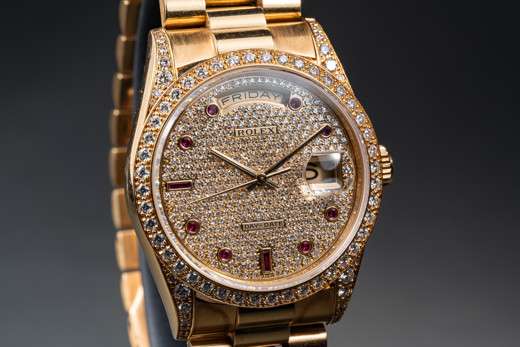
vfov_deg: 13.0
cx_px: 260
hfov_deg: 19.5
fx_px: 1517
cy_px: 174
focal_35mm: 105
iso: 64
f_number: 22
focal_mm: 105
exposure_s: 1/100
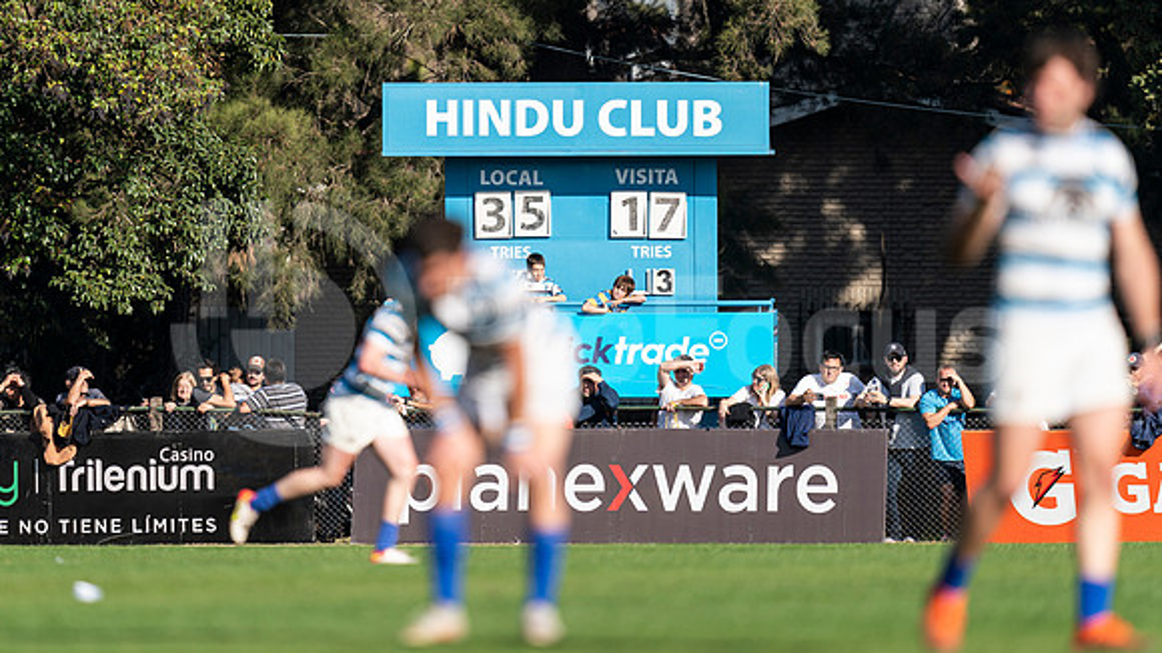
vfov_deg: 2.4
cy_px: 192
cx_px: 470
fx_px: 15367
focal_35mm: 499
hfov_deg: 4.3
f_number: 2.8
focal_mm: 400
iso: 100
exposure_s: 1/1250
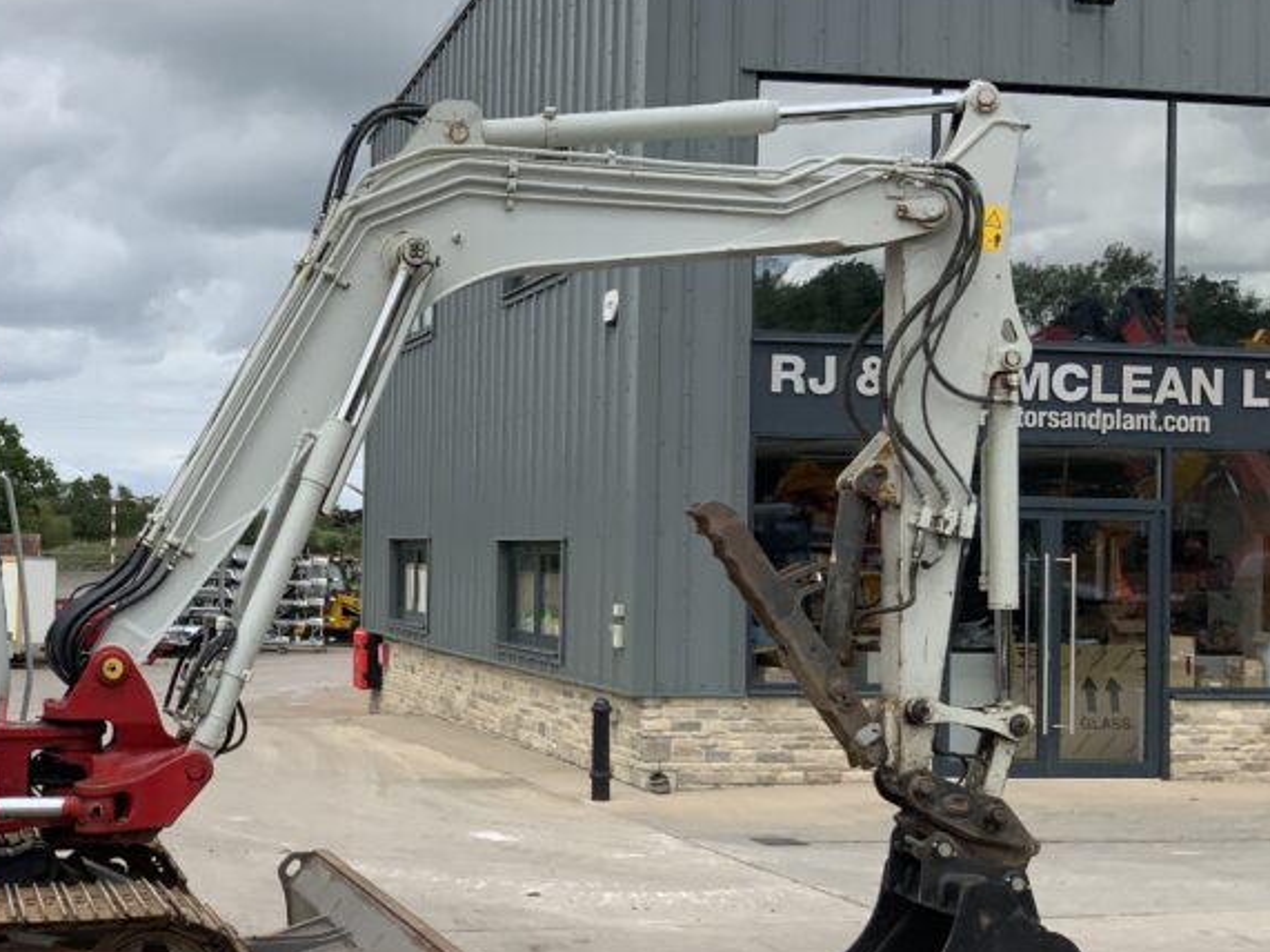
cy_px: 538
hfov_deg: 35.6
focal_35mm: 52
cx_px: 256
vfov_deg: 28.0
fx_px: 1907
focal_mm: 3
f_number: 1.8
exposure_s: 1/2427
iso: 20
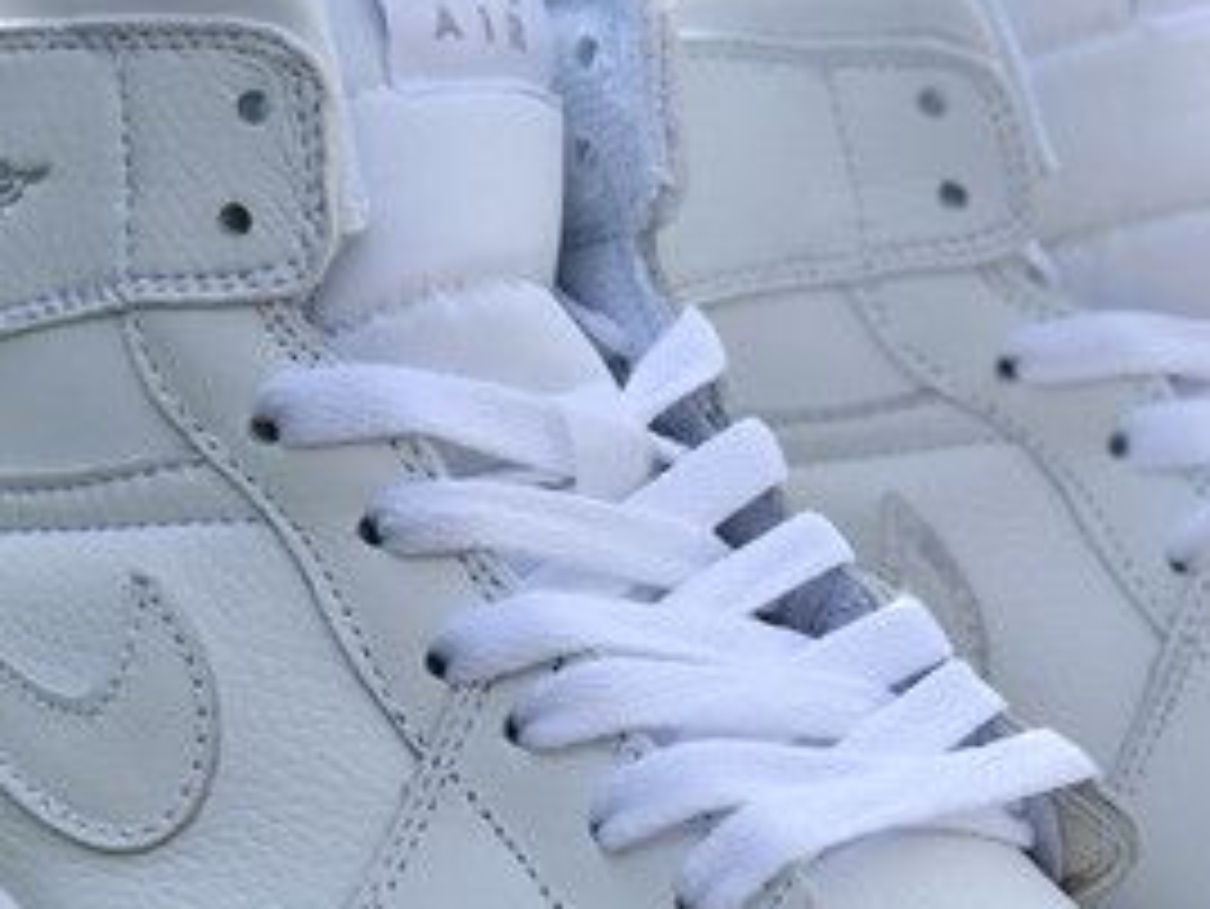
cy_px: 871
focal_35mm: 143
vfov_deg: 10.3
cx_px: 693
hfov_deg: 13.8
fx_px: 5001
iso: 16
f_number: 2.4
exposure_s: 1/552
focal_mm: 6
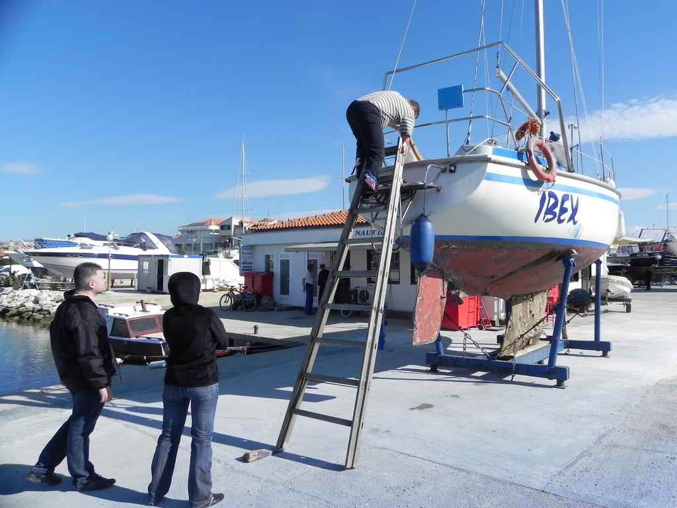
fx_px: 508
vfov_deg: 53.1
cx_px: 338
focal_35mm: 26
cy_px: 254
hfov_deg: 67.3
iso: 160
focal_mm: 4.6
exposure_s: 1/630
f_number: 6.3
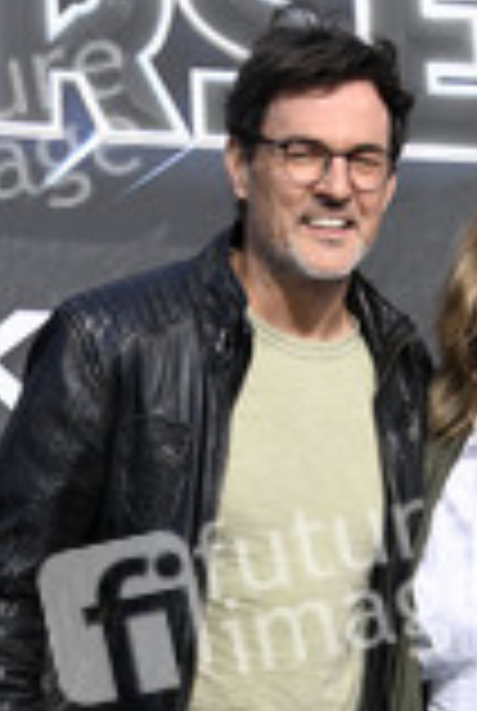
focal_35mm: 232
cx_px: 400
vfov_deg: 8.8
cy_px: 824
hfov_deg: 5.9
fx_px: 4591
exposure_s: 1/250
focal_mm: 92
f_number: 6.3
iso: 250
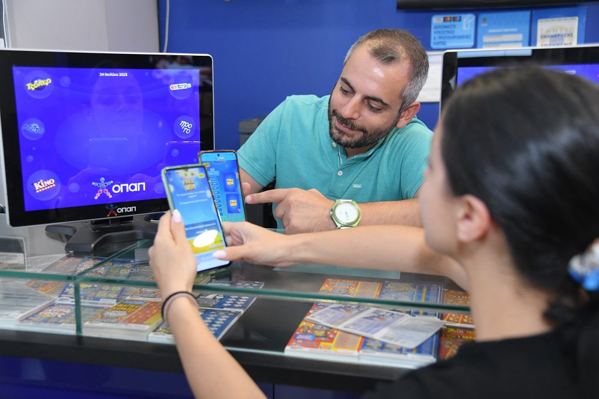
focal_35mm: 38
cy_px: 200
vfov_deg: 35.0
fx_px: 632
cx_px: 300
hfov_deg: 50.7
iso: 3200
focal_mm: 38
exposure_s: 1/250
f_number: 4
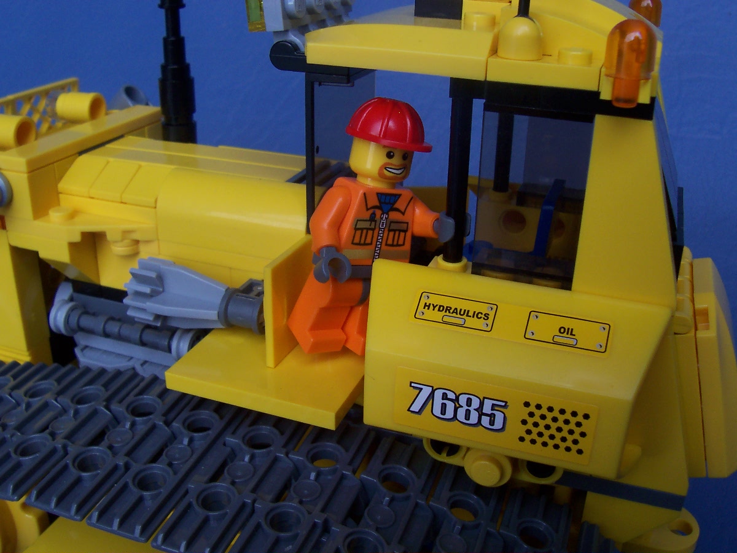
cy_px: 276
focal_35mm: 37
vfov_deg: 38.7
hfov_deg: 50.1
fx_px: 788
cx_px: 368
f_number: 5.6
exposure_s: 1/125
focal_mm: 5.6
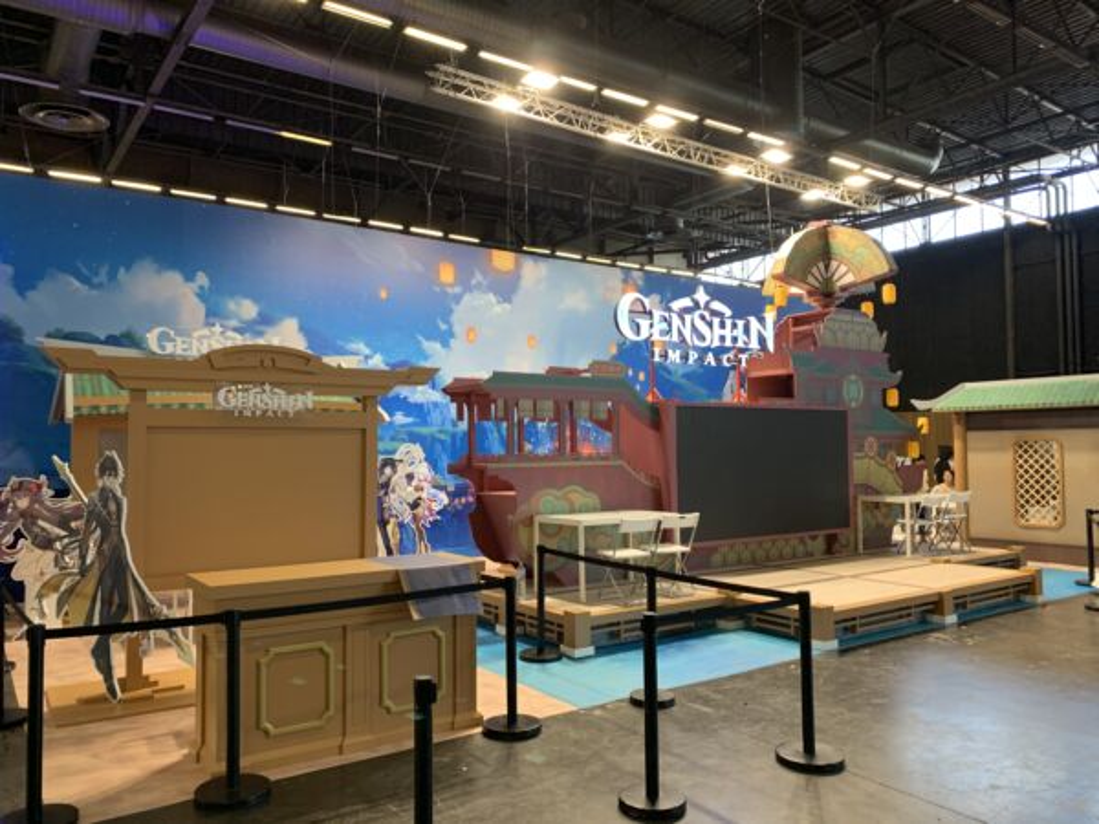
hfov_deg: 67.3
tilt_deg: +1.7
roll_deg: +0.4
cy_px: 412
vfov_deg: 53.1
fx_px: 825
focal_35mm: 26
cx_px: 550
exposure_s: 1/50
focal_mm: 4.25
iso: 100
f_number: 1.8
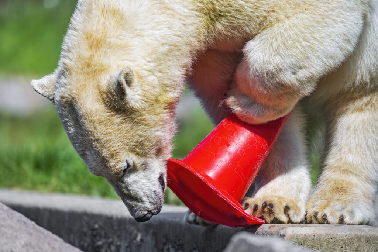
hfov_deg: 3.7
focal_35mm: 560
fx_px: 5880
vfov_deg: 2.5
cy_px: 126
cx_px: 189
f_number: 5.6
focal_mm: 560
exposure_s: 1/640
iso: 140
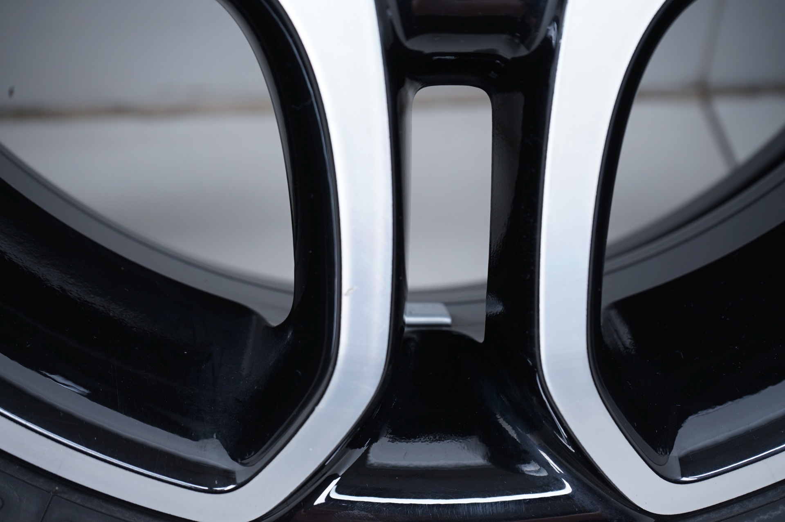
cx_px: 392
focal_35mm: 60
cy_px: 261
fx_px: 1307
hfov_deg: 33.4
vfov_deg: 22.6
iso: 250
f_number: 7.1
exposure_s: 1/125
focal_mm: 60
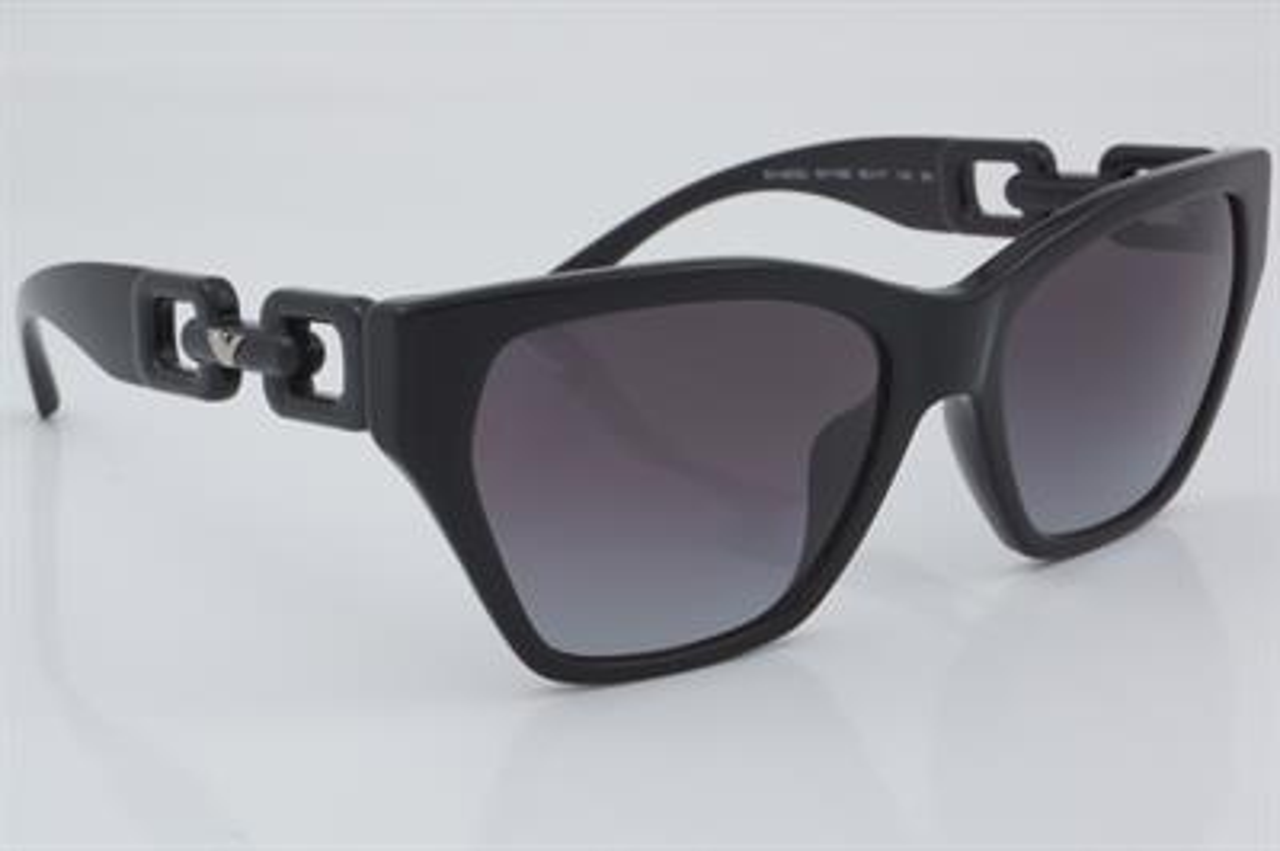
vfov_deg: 16.5
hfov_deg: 24.6
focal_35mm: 82
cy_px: 426
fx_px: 2931
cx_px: 640
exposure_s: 1/4
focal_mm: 55
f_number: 32
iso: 100
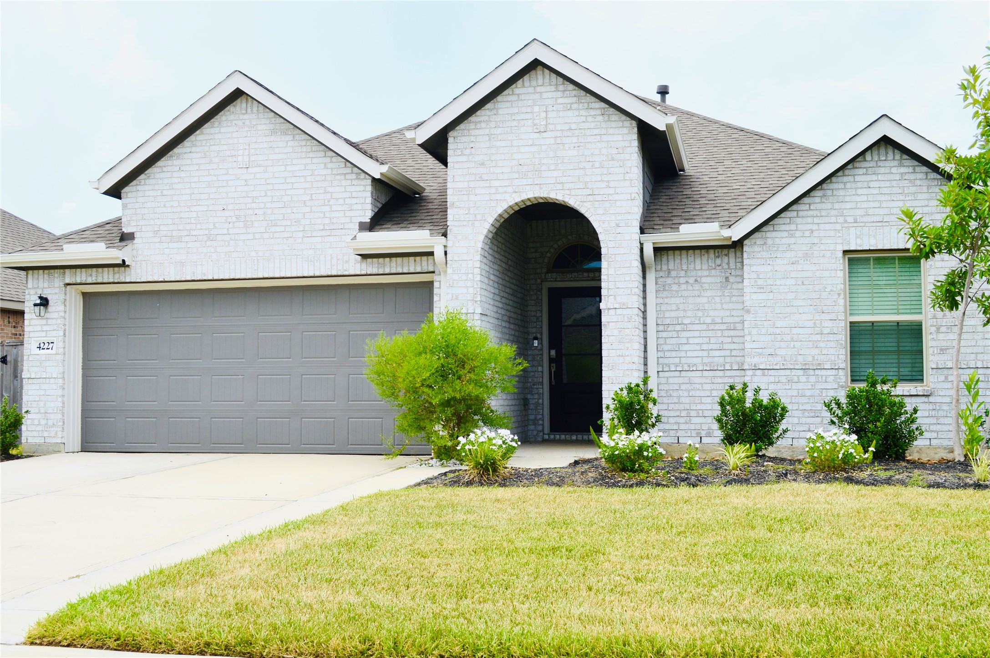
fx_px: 1072
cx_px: 495
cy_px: 329
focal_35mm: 39
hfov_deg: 49.6
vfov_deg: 34.1
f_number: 7.1
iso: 100
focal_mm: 26
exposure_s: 1/200
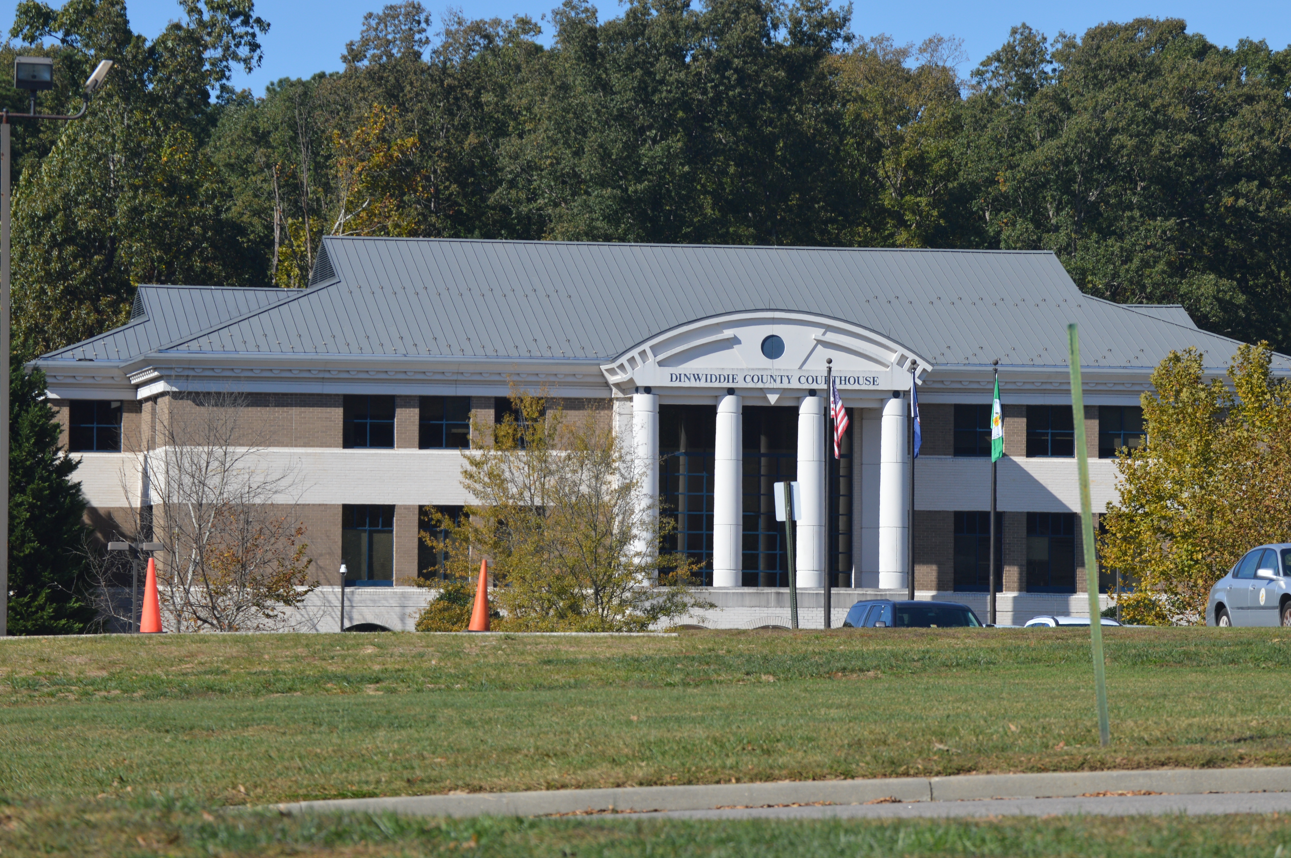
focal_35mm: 173
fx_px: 6184
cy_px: 401
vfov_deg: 7.9
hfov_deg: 11.9
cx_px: 770
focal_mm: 95
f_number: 5.6
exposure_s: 1/500
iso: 100
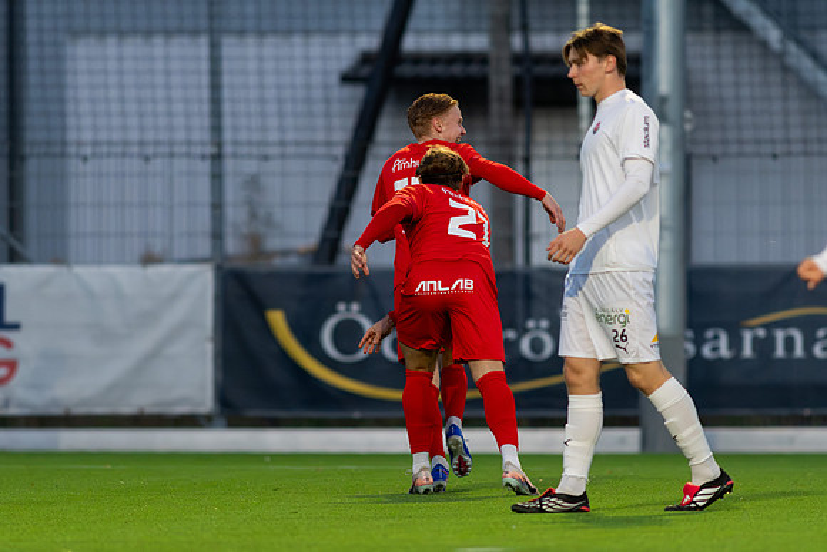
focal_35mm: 471
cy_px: 276
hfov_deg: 4.4
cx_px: 414
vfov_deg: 2.9
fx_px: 10829
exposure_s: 1/1000
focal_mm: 300
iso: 8000
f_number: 3.2
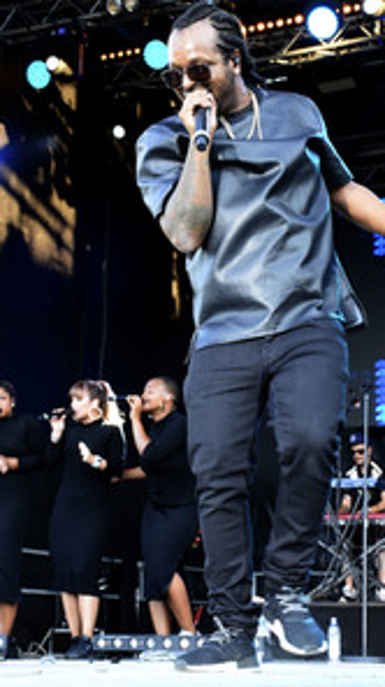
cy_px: 344
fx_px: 1524
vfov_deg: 25.4
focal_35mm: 84
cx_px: 208
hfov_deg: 14.4
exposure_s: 1/100
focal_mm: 35
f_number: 6.3
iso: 1250
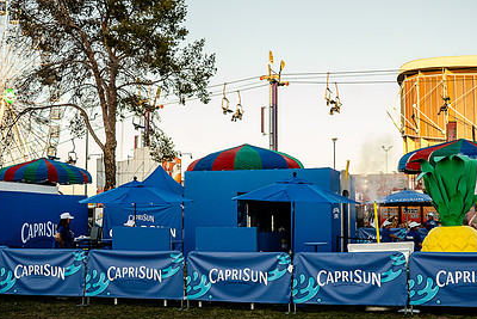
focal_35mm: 45
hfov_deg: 43.6
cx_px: 253
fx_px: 596
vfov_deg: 29.9
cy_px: 154
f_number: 4
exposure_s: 1/200
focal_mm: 31
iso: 320
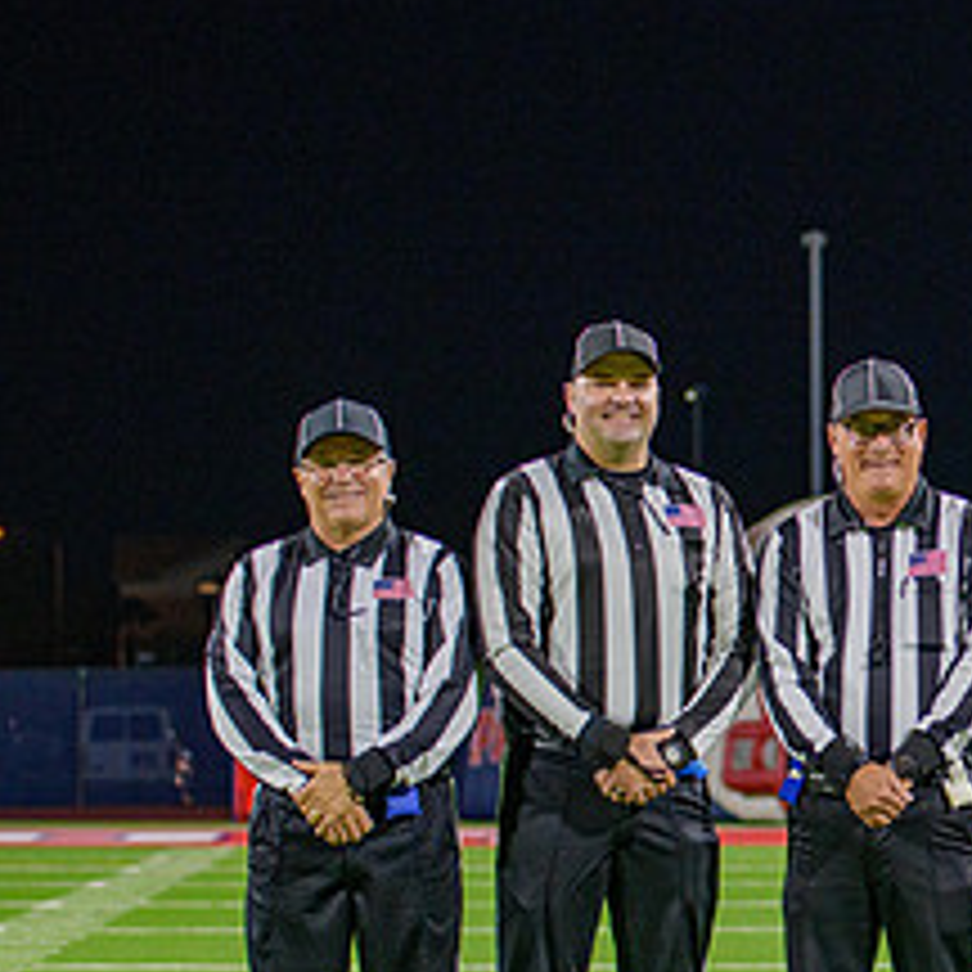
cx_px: 1264
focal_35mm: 160
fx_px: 5083
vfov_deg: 10.9
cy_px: 605
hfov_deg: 10.7
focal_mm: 70
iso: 1250
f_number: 2.8
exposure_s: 1/250
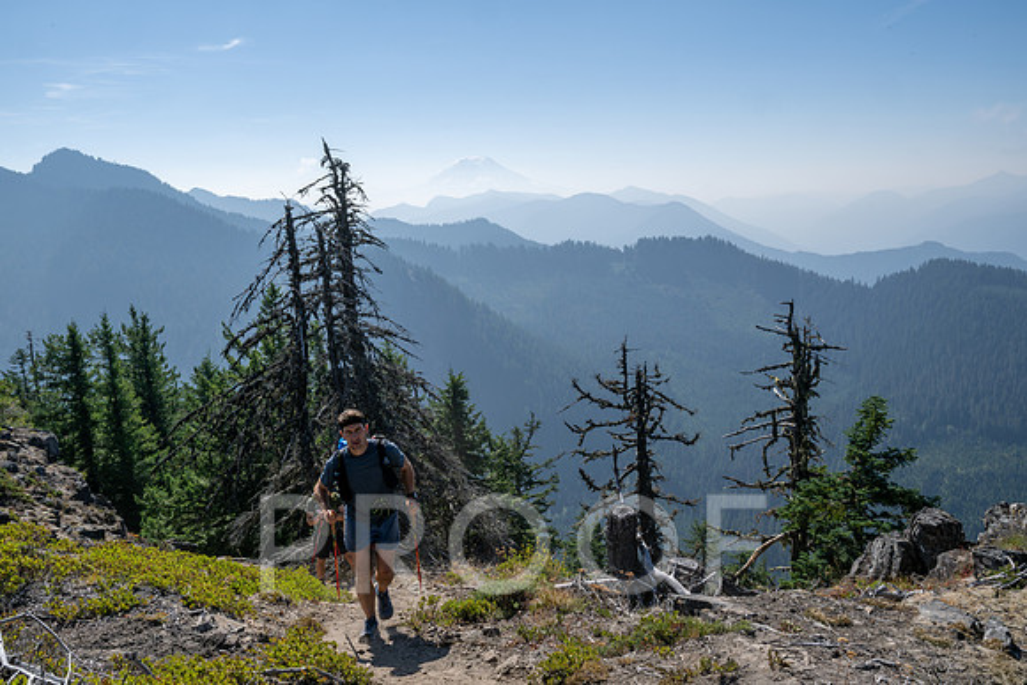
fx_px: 899
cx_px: 514
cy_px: 342
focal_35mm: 32
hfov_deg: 59.5
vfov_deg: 41.7
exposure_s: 1/320
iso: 400
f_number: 18
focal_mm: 31.5
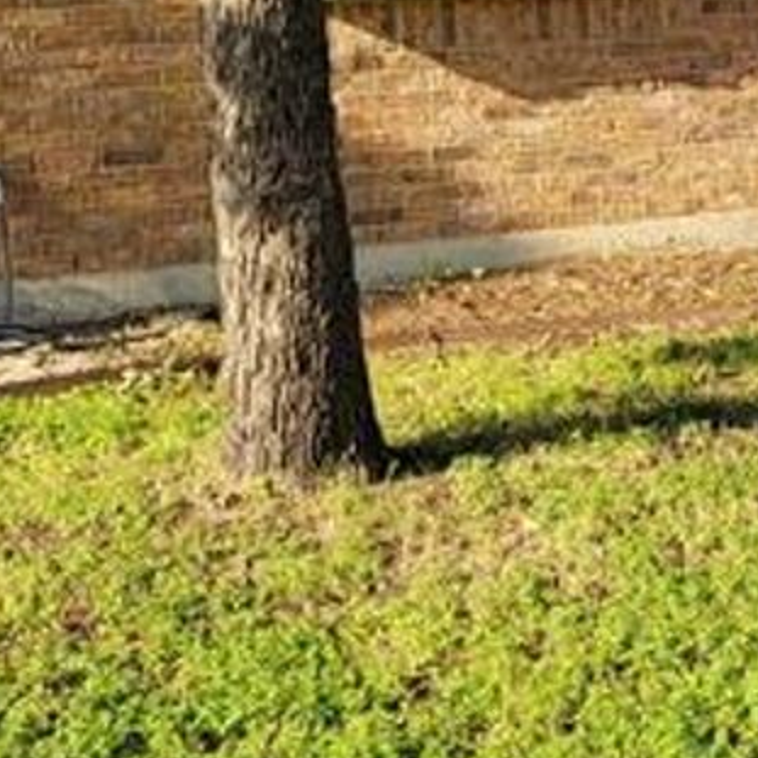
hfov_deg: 15.5
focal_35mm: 101
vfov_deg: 16.8
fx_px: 2502
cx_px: 1216
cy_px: -45
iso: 50
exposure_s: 1/1102
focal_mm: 4.25
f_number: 1.8
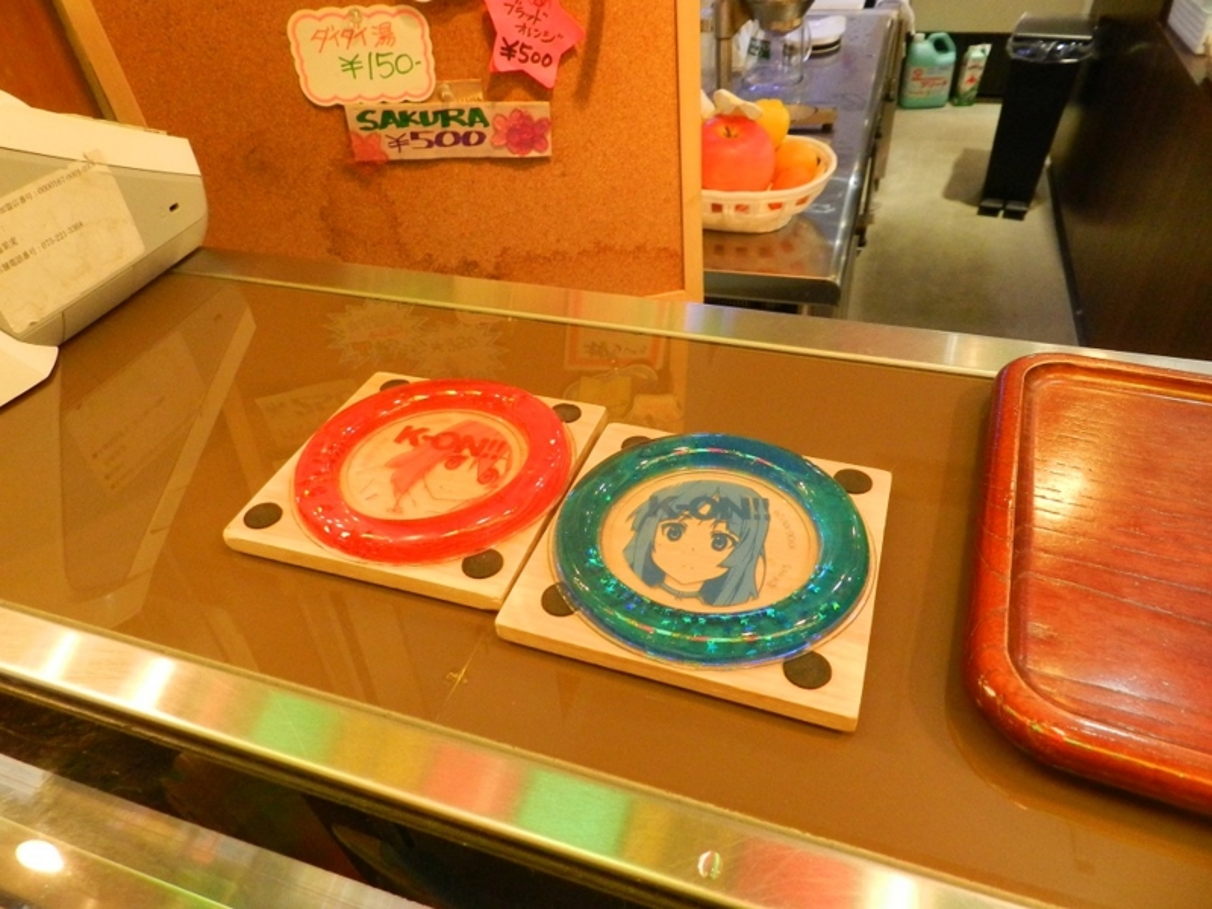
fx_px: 805
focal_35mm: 23
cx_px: 606
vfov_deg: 58.9
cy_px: 454
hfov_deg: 73.9
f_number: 3.4
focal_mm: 4
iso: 800
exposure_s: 1/100
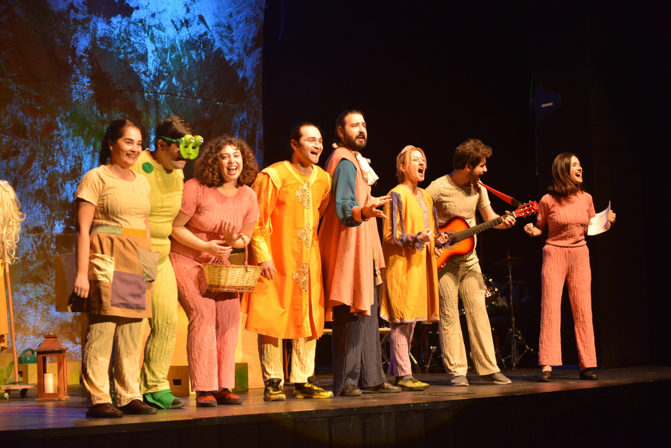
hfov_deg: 28.8
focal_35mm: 70
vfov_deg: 19.5
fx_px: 1305
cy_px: 224
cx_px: 336
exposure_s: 1/160
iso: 1600
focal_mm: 70
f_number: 3.5
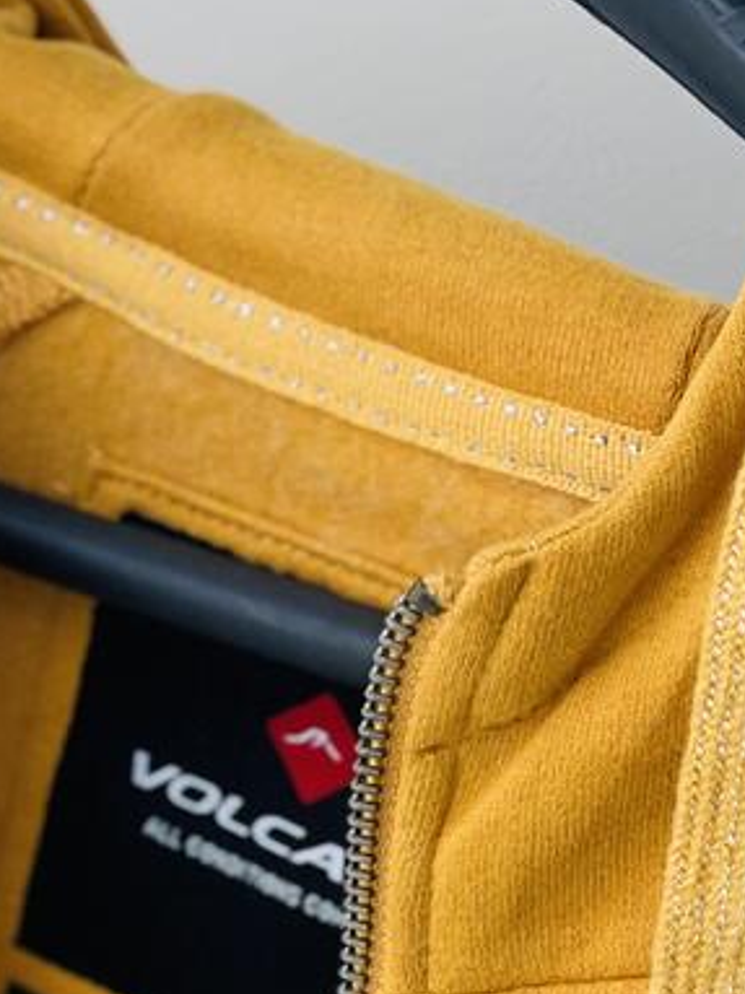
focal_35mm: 181
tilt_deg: -26.2
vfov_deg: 10.8
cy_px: 954
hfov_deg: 8.2
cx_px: 78
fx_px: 5197
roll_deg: -2.2
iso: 40
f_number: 2
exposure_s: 1/122
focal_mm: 6
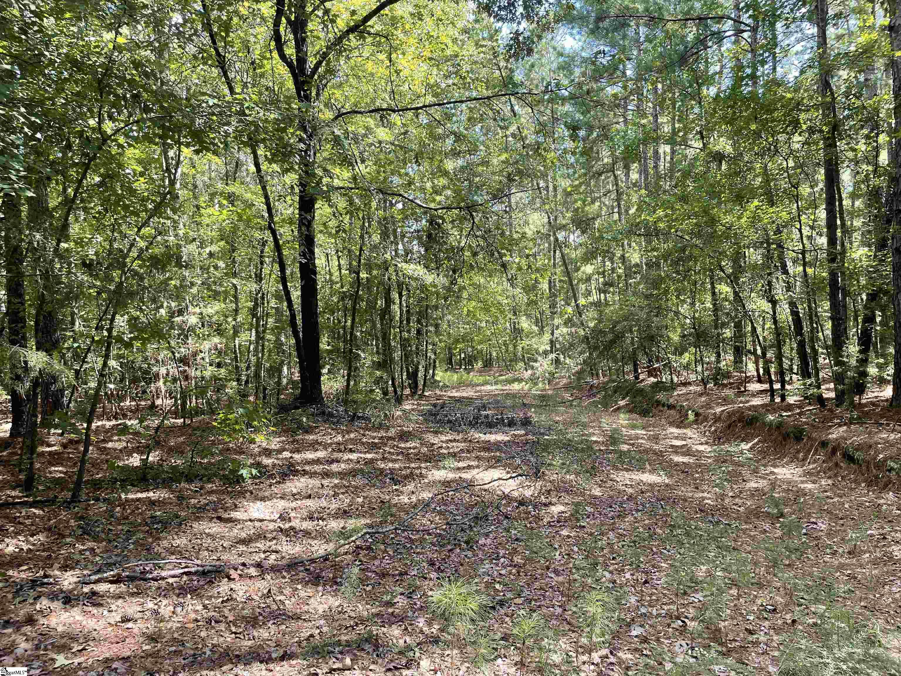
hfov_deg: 67.3
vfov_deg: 53.1
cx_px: 450
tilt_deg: -3.3
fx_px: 677
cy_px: 338
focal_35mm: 26
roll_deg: +2.8
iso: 32
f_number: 1.6
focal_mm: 4.2
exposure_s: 1/168
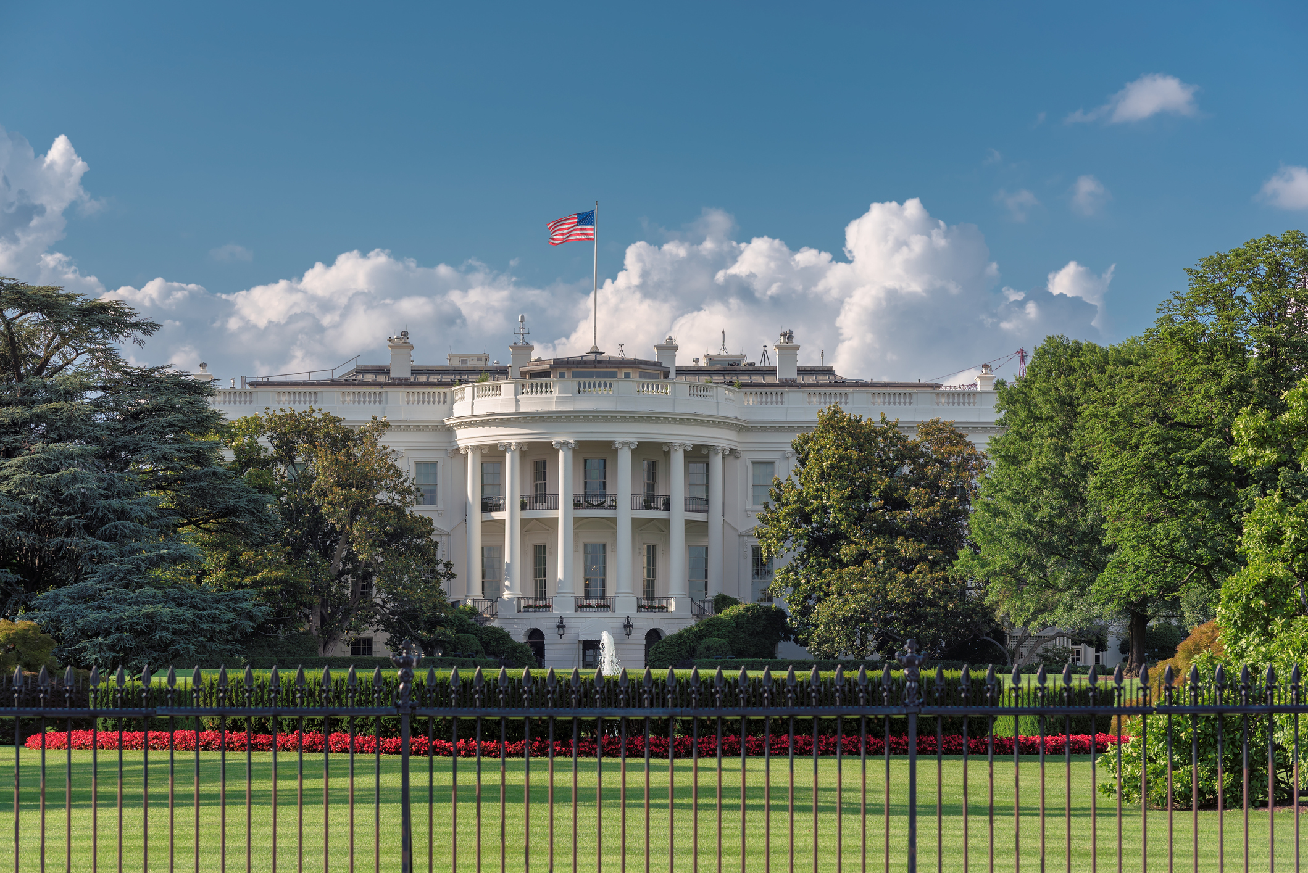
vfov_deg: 12.2
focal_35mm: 112
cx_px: 654
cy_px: 436
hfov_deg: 18.3
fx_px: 4071
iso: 100
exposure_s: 1/200
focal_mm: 112
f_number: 8
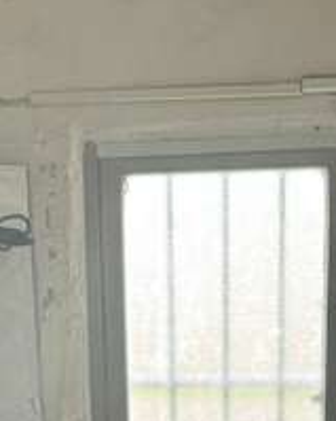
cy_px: 838
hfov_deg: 13.6
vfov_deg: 14.3
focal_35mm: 113
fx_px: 1406
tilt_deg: -18.7
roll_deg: +0.3
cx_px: 218
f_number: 1.78
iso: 200
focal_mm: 6.76
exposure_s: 1/82
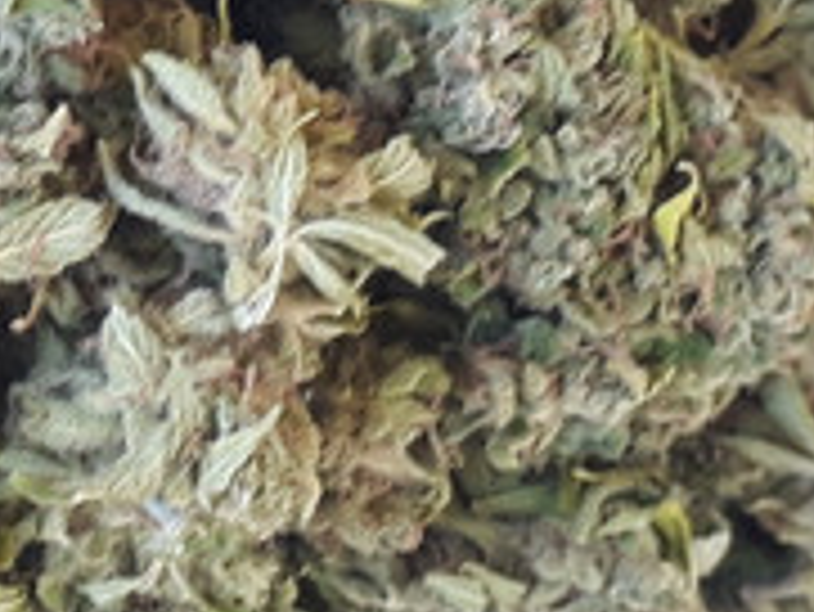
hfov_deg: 11.6
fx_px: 3741
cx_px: -627
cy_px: -270
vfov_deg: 9.1
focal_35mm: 159
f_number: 1.9
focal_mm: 3.6
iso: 50
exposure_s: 1/33
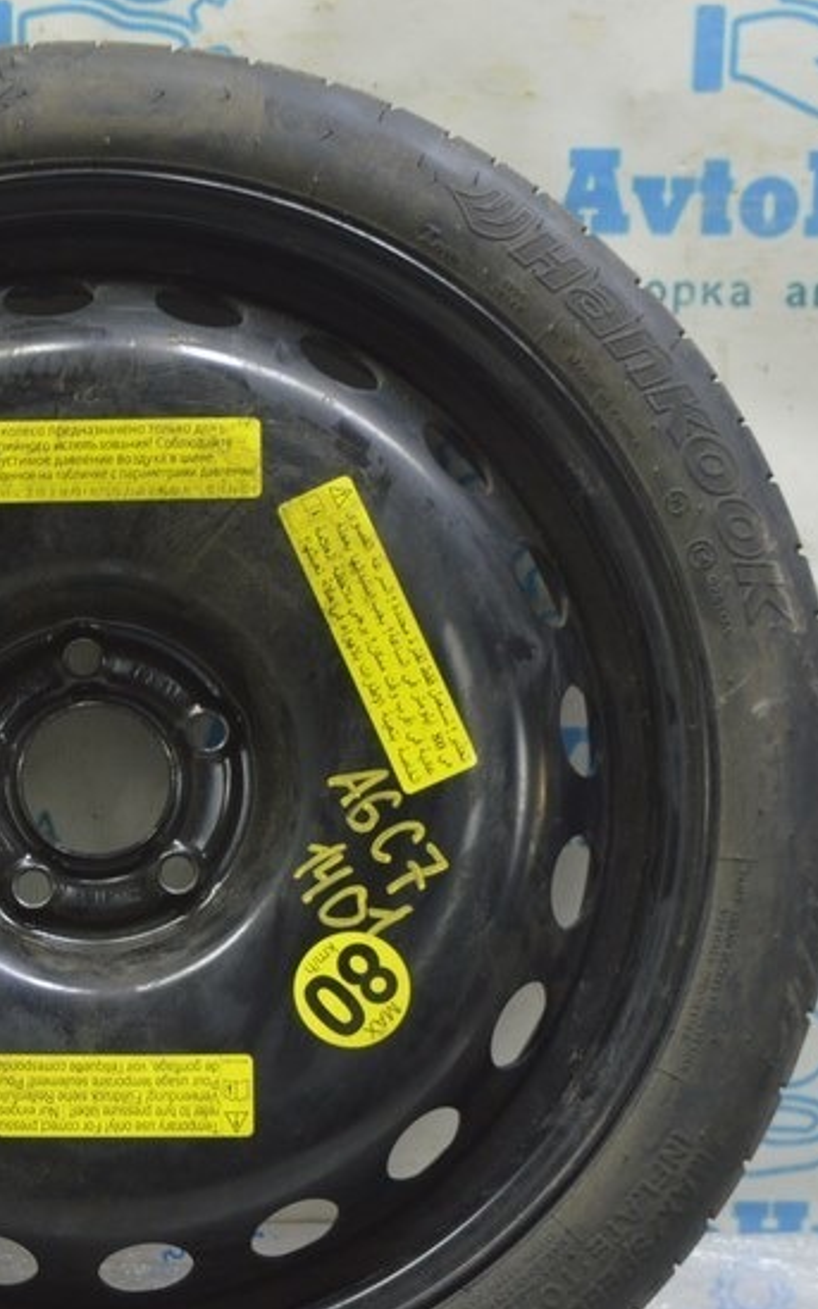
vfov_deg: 26.8
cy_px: 793
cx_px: 72
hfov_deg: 16.7
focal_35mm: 77
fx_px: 2745
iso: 400
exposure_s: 1/20
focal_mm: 27
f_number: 5.6
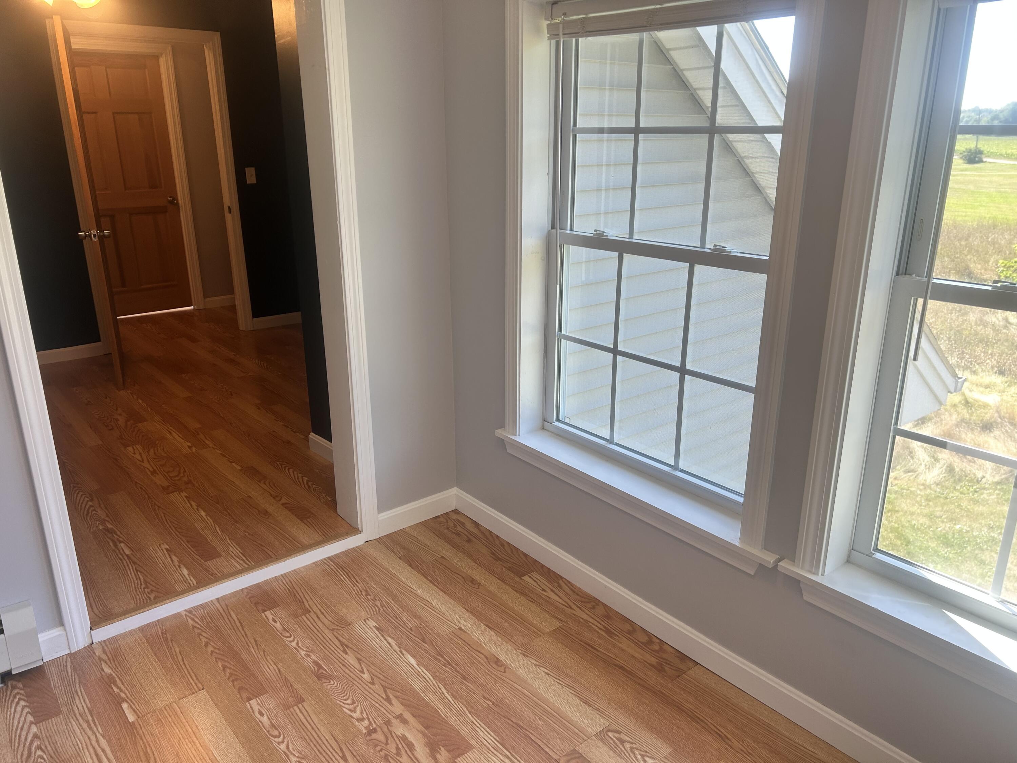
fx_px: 764
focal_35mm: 26
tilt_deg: -17.7
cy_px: 382
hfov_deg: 67.3
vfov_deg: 53.1
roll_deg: +0.4
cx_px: 508
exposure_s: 1/120
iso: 40
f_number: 1.5
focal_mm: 5.7
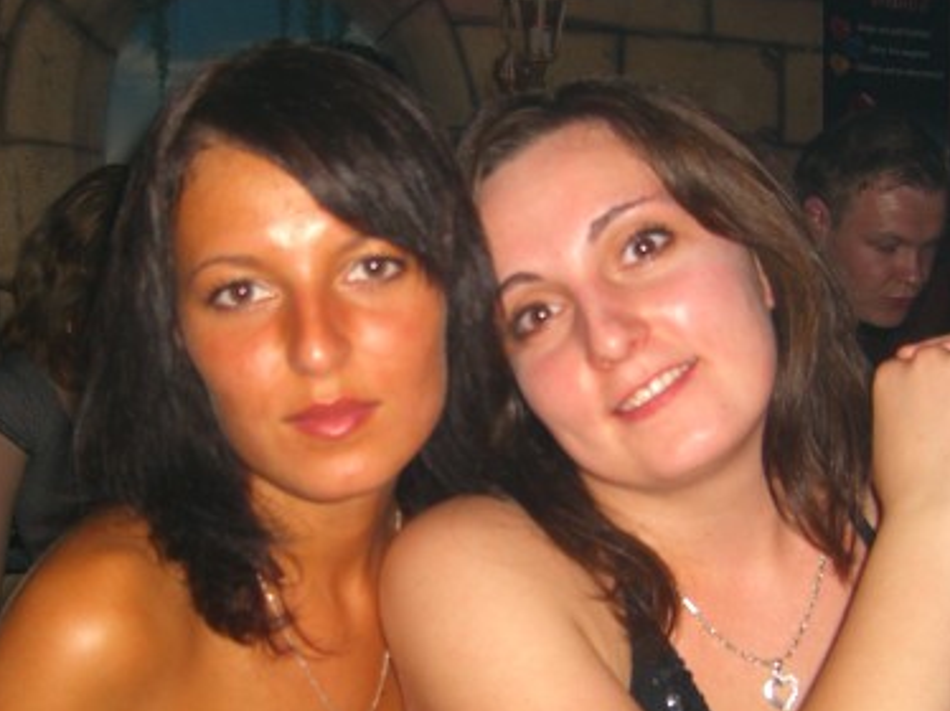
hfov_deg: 31.7
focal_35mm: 61
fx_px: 1673
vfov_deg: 23.9
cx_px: 462
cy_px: 437
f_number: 2.8
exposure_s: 1/60
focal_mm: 7.9
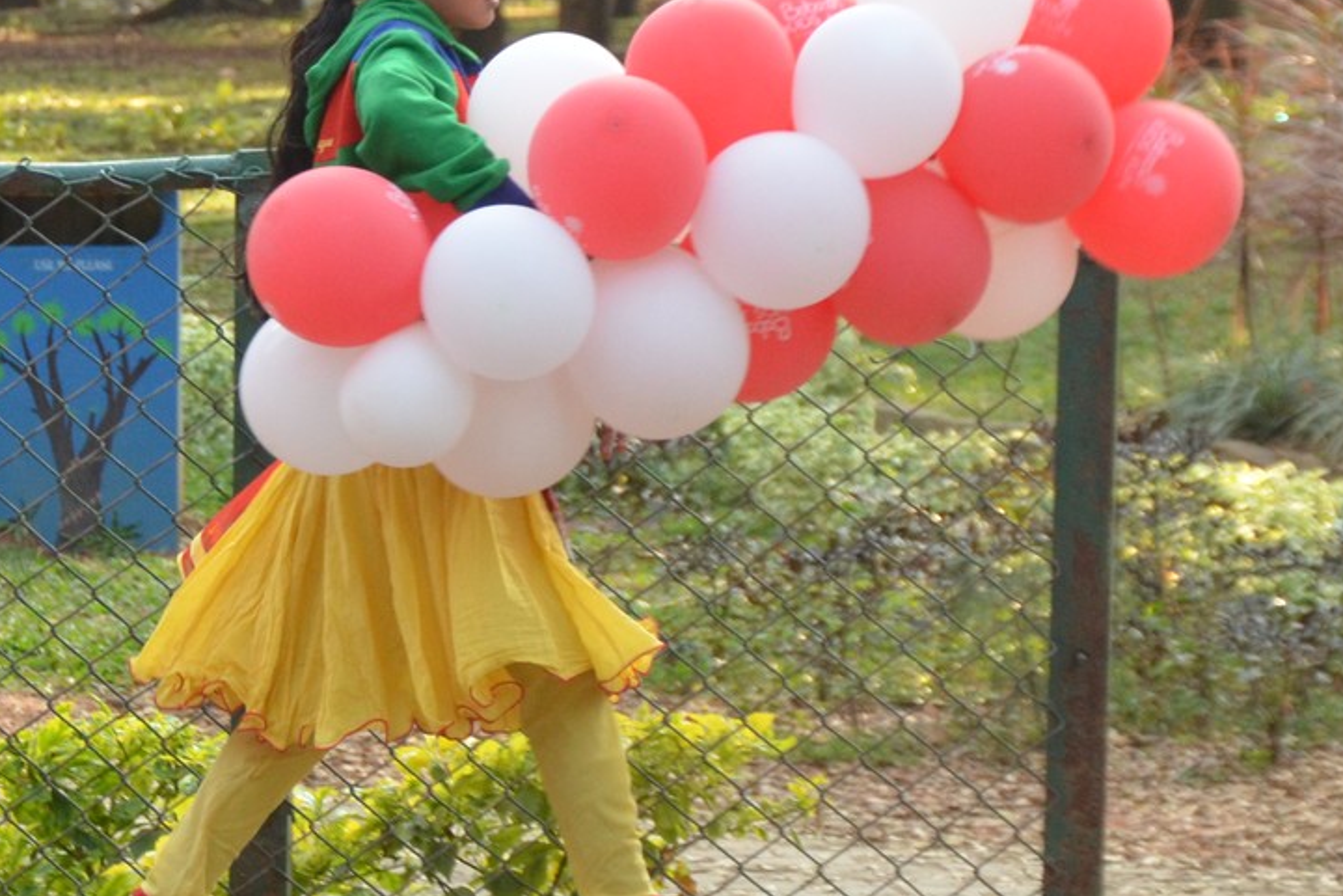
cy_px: 177
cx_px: 52
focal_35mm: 263
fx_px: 9813
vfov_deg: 5.2
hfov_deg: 7.8
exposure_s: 1/200
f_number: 5.6
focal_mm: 66
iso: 1000
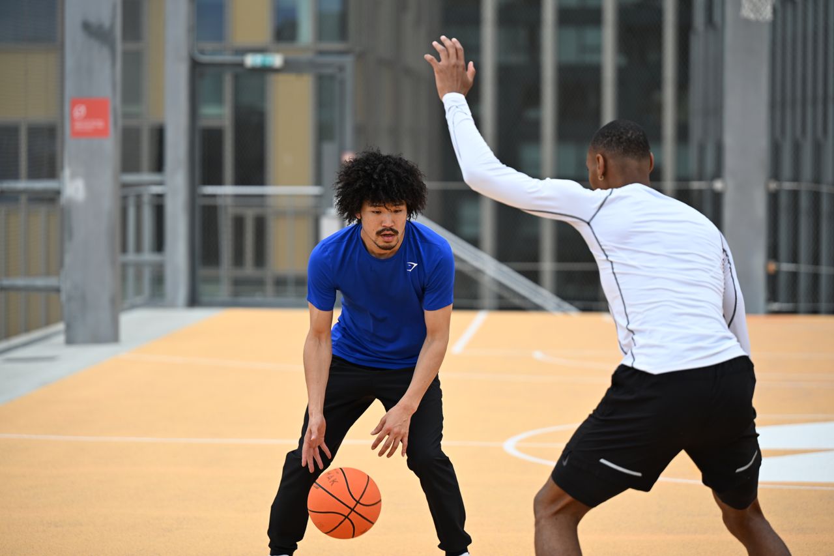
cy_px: 278
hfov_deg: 17.1
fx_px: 2779
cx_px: 417
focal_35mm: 120
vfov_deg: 11.4
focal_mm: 120
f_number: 2.8
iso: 100
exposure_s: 1/1000
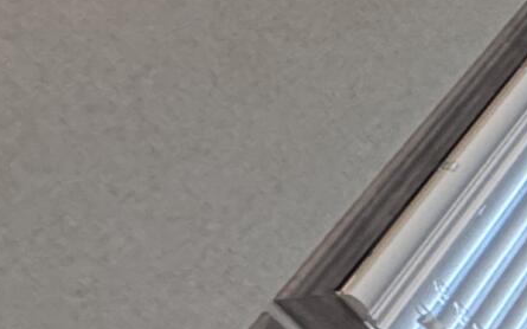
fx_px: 1436
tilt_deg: -44.4
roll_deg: -1.5
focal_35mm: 100
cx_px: 1599
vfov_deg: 13.0
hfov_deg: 11.3
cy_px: 92
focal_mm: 2.22
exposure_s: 1/120
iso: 250
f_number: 2.2
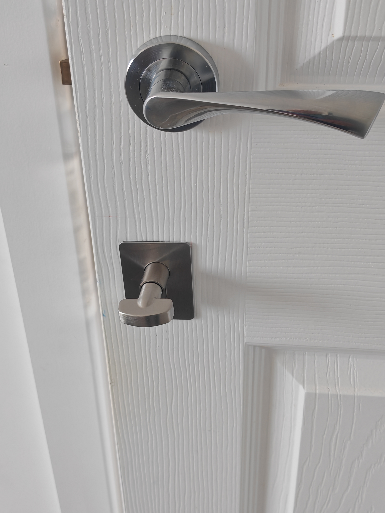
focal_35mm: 46
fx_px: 682
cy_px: 256
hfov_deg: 31.5
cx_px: 192
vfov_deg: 41.2
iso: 125
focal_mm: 5.4
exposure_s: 1/100
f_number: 1.6
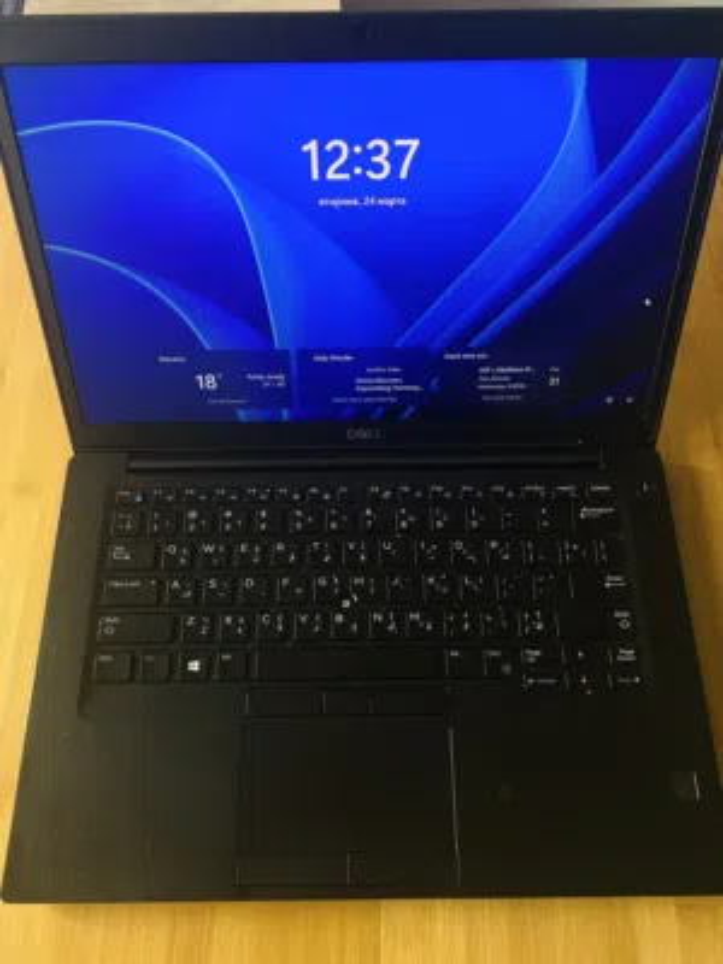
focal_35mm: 26
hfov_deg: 53.1
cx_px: 362
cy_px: 482
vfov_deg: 67.3
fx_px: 724
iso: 200
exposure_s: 1/60
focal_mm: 4.25
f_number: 1.8
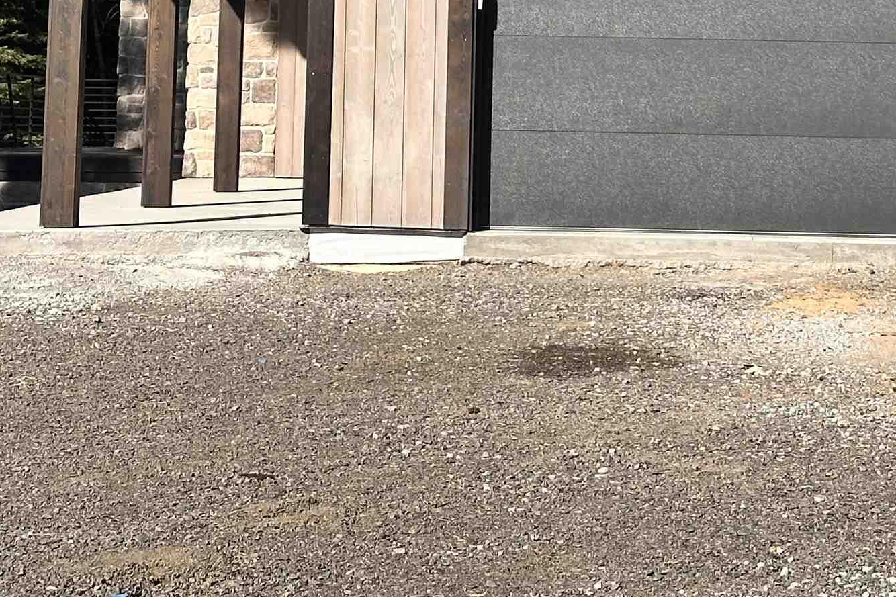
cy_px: -163
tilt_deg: +7.0
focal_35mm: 115
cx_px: 622
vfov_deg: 11.6
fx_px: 2862
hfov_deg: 17.7
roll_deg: -1.8
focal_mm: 6.86
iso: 64
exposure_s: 1/3597
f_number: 1.78
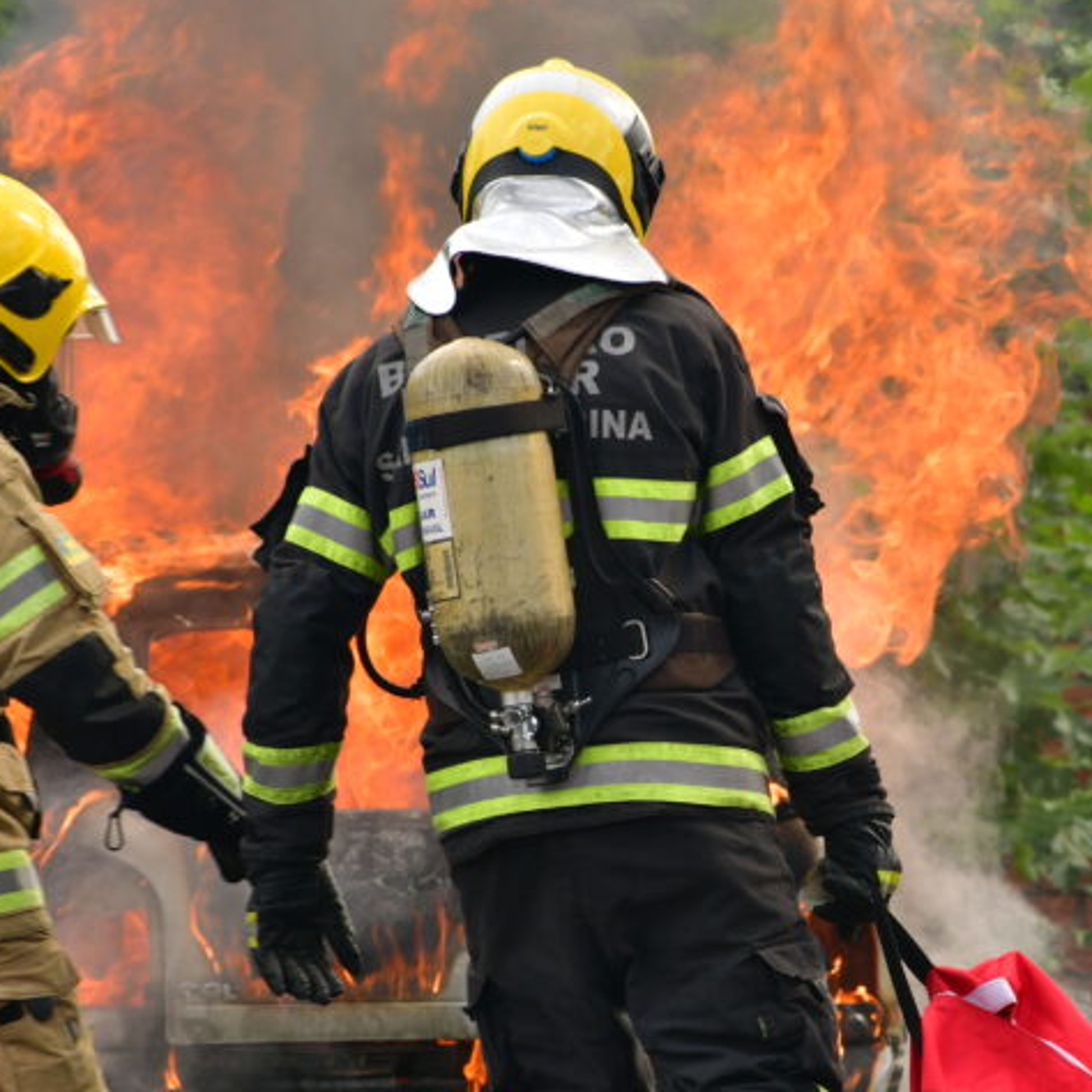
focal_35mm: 413
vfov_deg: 4.2
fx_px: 14740
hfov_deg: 4.2
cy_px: 753
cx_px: 666
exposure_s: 1/400
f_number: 9
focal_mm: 150
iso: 200
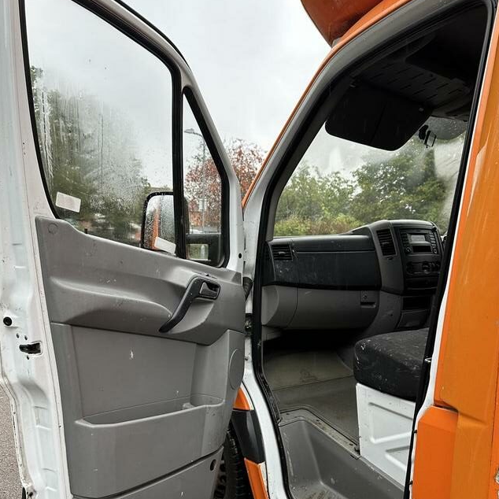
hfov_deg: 54.0
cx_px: 249
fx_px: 489
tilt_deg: -9.7
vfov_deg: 53.2
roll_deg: -1.9
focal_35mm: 30
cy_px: 322
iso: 125
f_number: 1.78
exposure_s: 1/121
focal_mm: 6.86
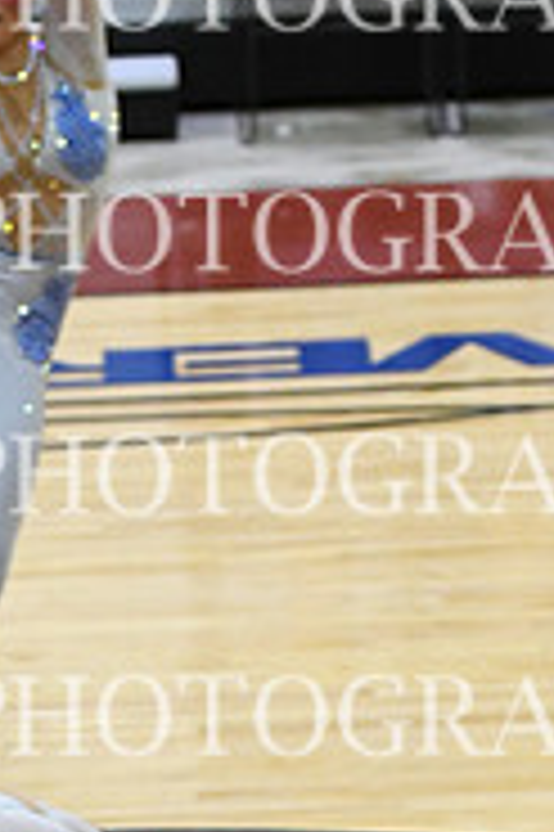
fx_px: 11100
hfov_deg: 2.9
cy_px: 836
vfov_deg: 4.3
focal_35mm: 480
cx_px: -83
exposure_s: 1/400
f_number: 4
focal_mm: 102
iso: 5000
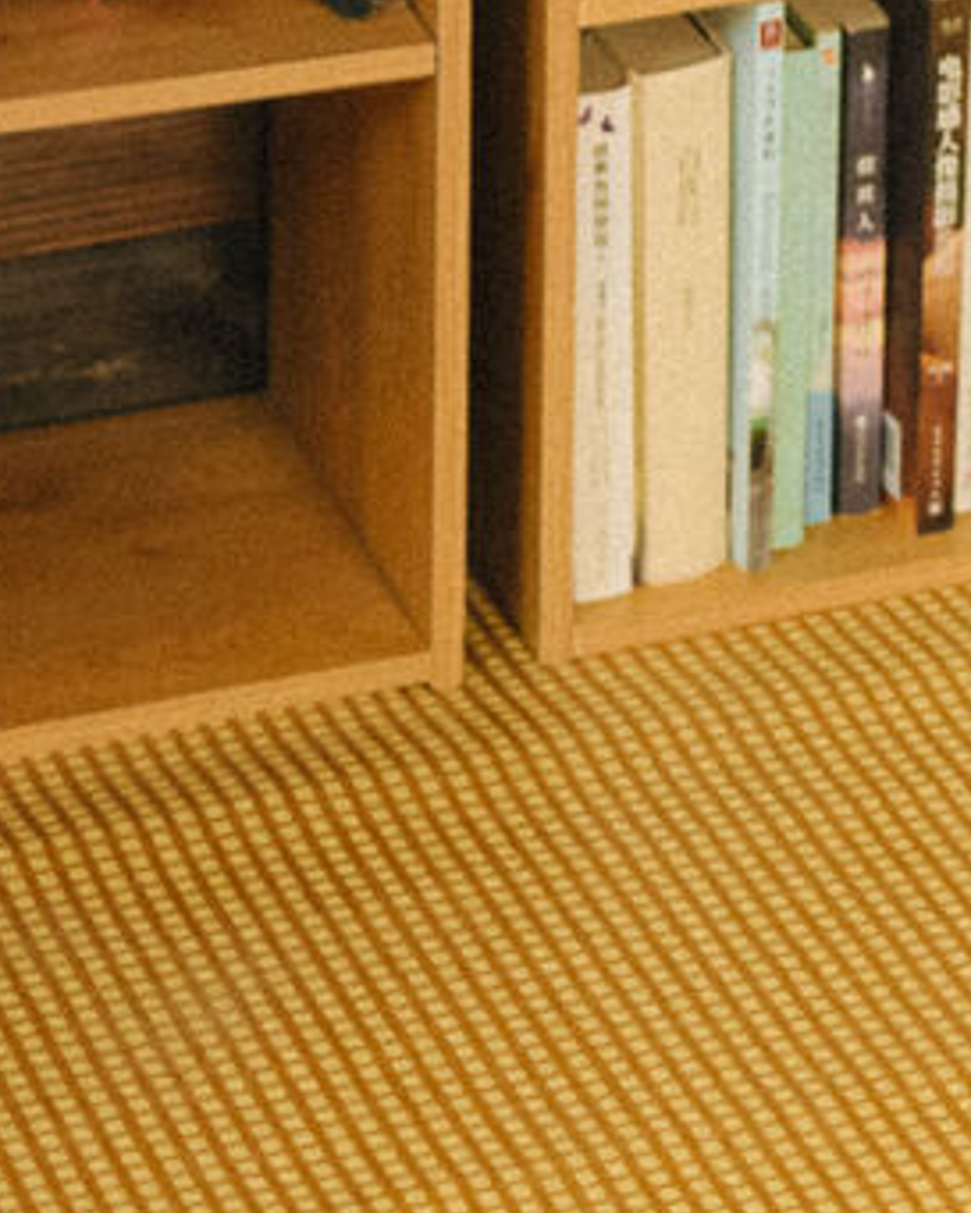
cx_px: 1942
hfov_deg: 7.3
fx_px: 7289
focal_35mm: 203
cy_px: -1590
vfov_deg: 8.7
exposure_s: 1/400
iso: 400
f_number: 2.2
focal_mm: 41
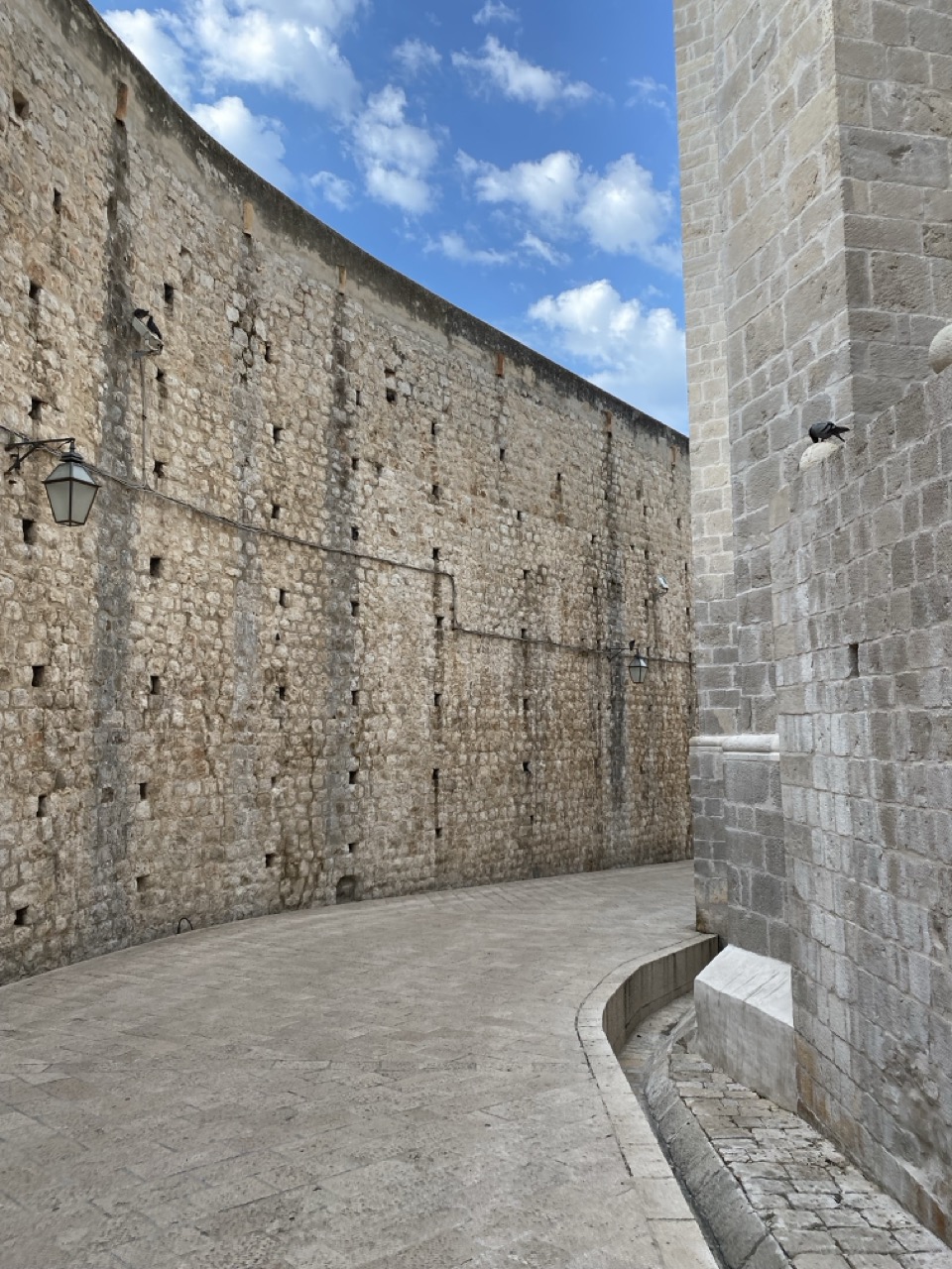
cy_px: 634
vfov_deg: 67.3
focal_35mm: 26
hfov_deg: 53.1
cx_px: 476
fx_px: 953
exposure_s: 1/1362
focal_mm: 4.25
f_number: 1.8
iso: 32
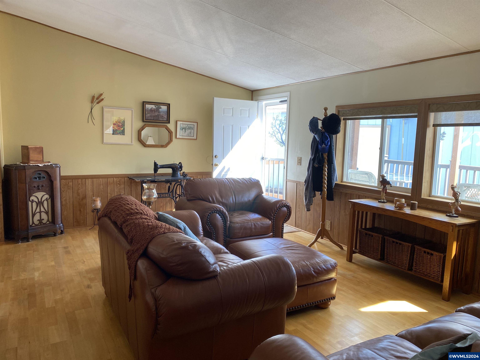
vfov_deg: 53.1
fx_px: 361
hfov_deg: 67.3
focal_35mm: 26
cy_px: 180
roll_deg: -0.7
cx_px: 240
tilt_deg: -8.0
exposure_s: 1/120
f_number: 1.8
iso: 80
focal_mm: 4.25
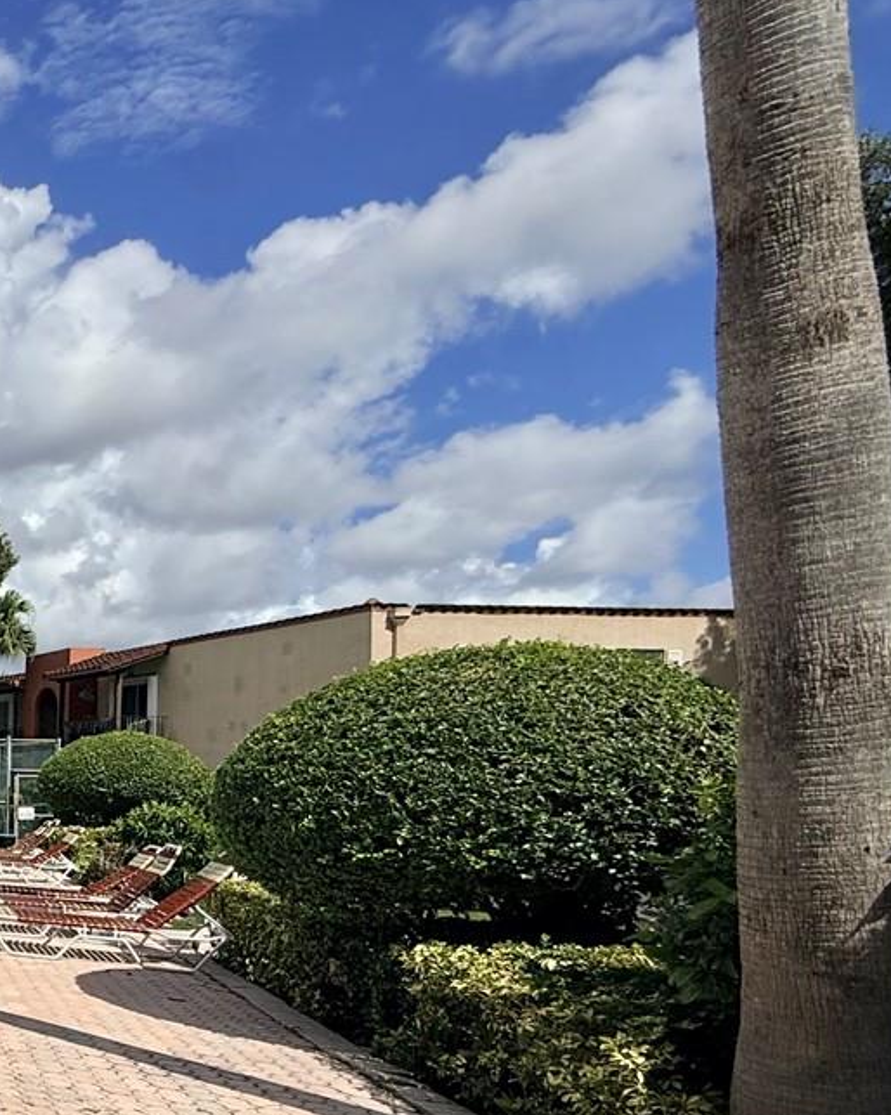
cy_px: 808
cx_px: -477
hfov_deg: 27.6
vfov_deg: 51.1
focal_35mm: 34
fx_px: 1121
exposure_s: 1/6173
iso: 40
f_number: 2.2
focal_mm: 2.22
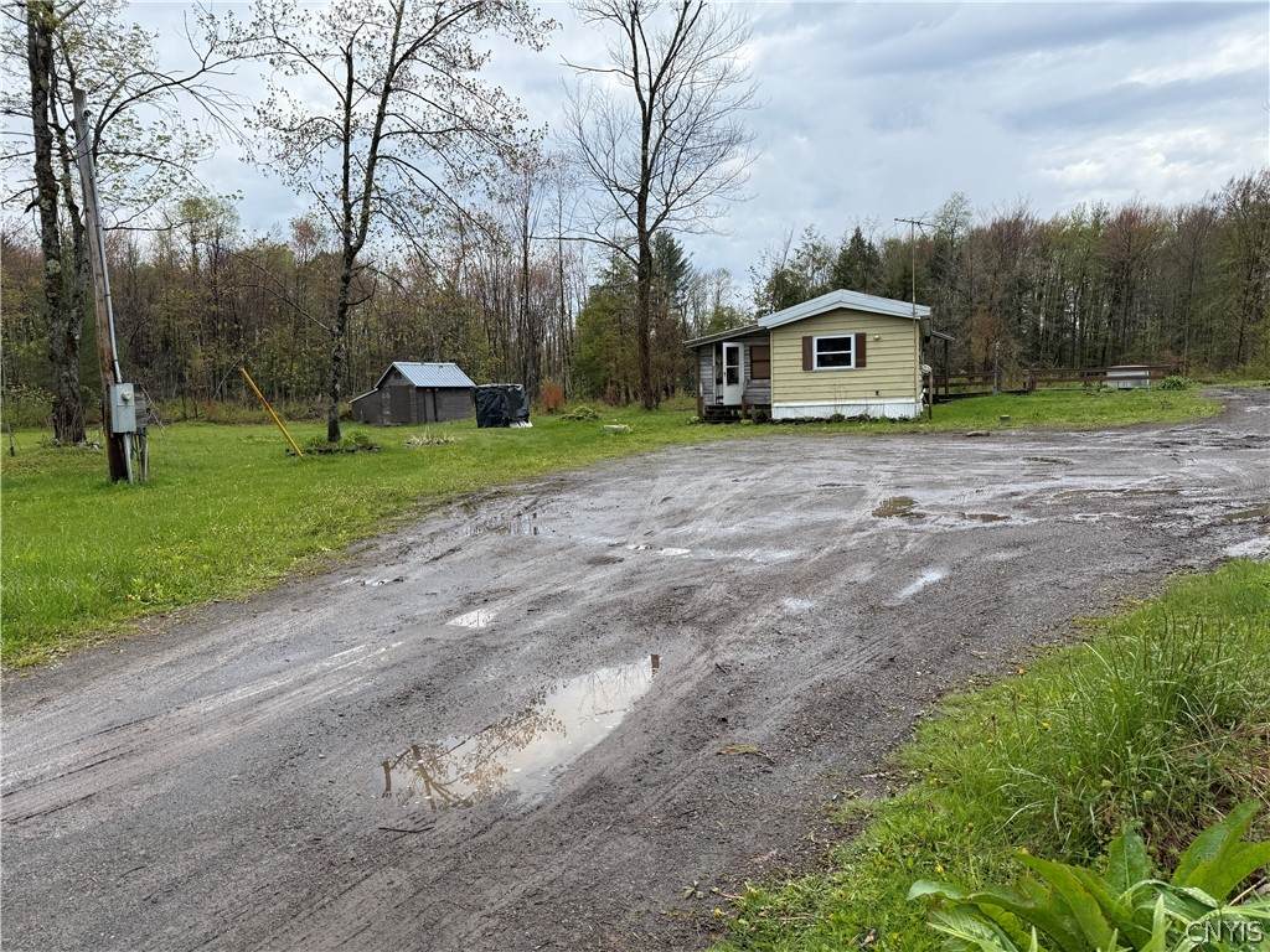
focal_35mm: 24
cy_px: 476
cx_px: 635
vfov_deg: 56.8
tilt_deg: -6.0
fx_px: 881
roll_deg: +1.3
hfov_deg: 71.6
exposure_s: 1/3145
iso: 80
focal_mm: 6.76
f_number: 1.78
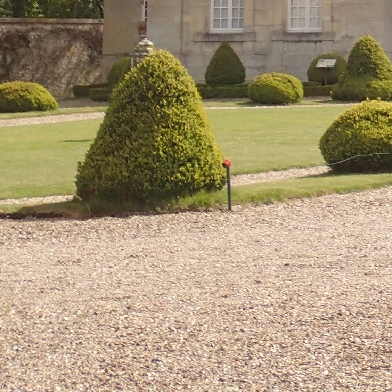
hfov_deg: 9.5
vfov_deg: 9.6
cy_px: -189
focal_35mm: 177
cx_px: 650
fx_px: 2268
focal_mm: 8.99
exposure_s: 1/400
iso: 100
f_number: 4.5
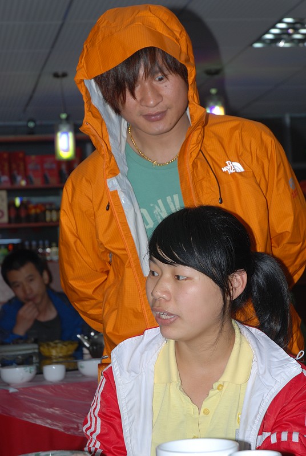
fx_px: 991
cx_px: 153
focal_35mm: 78
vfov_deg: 26.0
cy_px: 228
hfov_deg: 17.6
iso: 200
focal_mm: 52
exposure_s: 1/60
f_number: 5.6
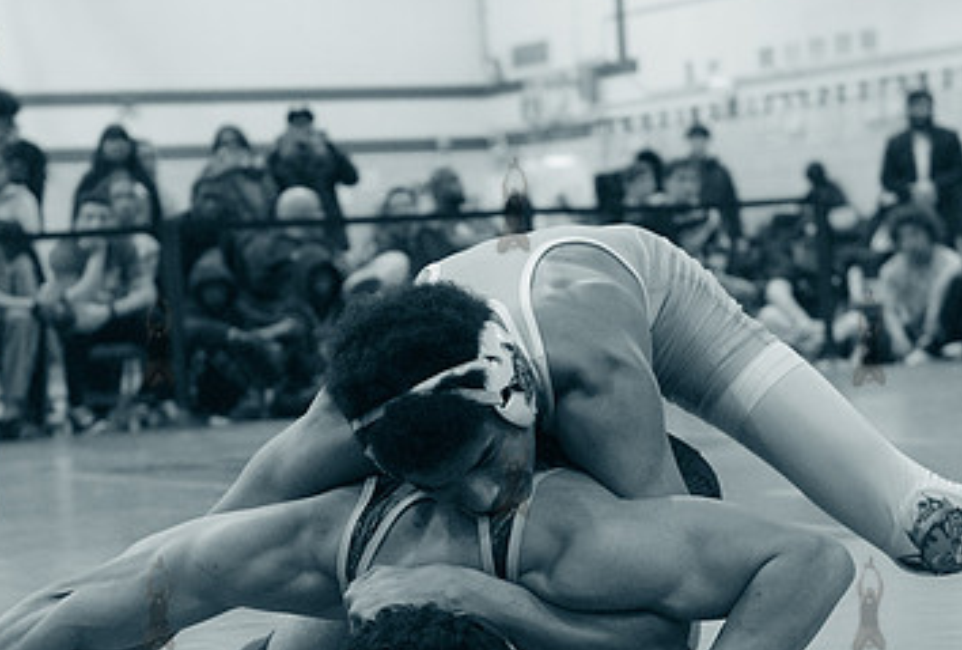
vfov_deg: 14.0
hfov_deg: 20.7
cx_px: 478
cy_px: 528
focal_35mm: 98
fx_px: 2629
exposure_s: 1/500
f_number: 3.2
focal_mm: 52
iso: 8000
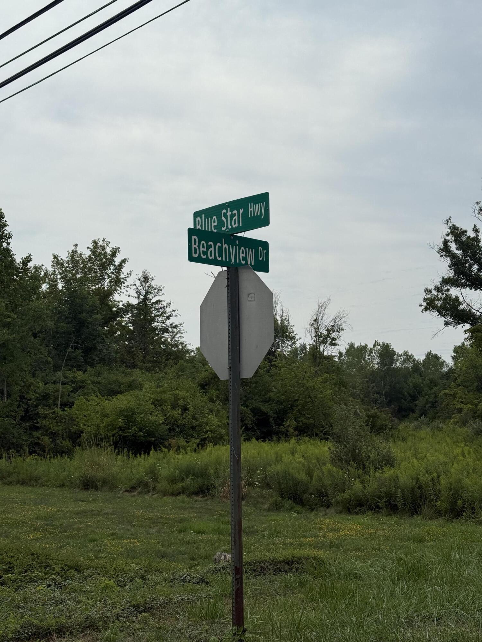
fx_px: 891
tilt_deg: +6.9
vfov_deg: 39.7
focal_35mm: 48
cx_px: 241
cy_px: 321
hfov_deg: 30.3
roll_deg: -0.1
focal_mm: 6.76
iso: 64
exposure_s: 1/9901
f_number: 1.78
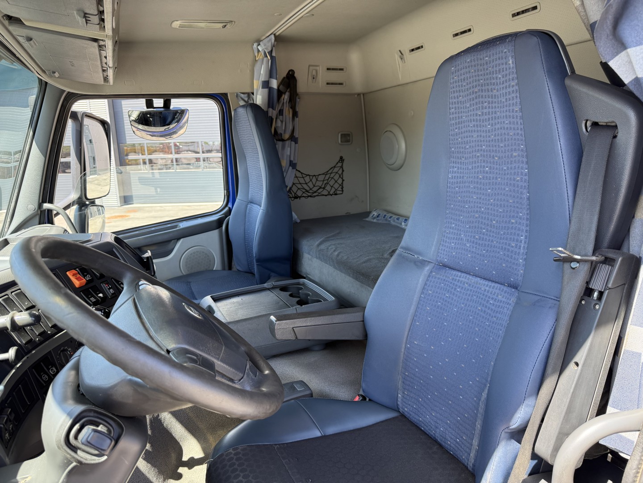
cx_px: 322
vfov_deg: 56.8
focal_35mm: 24
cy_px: 242
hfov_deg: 71.6
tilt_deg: -10.8
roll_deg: +1.3
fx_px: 446
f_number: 1.78
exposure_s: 1/254
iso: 100
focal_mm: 6.76
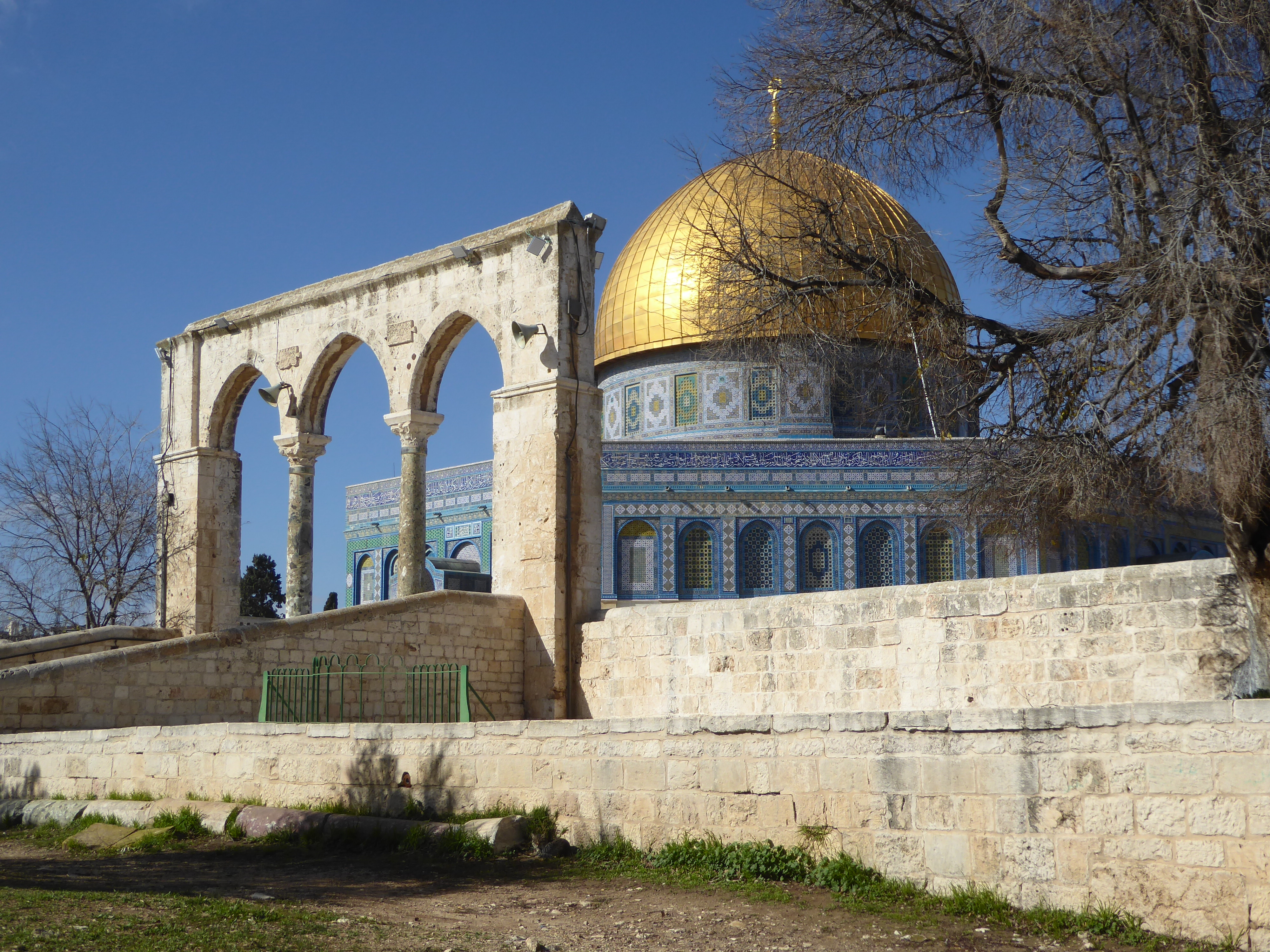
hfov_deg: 36.2
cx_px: 635
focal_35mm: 53
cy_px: 476
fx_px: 1944
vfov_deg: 27.5
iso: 80
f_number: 4.1
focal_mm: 9
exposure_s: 1/1000
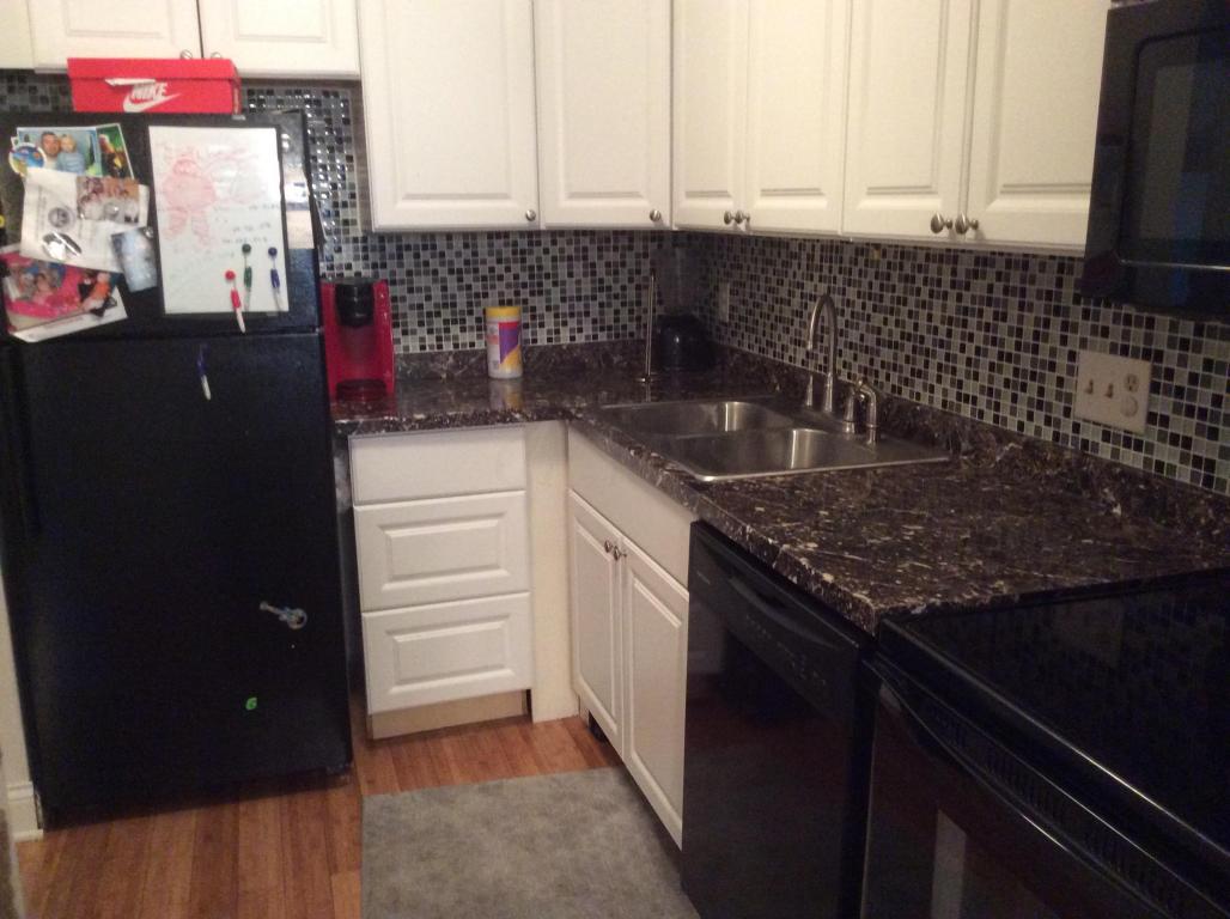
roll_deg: +1.5
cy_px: 460
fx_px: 1135
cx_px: 615
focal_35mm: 32
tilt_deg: -13.6
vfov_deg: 44.1
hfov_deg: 56.9
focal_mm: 3.3
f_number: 2.4
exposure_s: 1/17
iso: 250
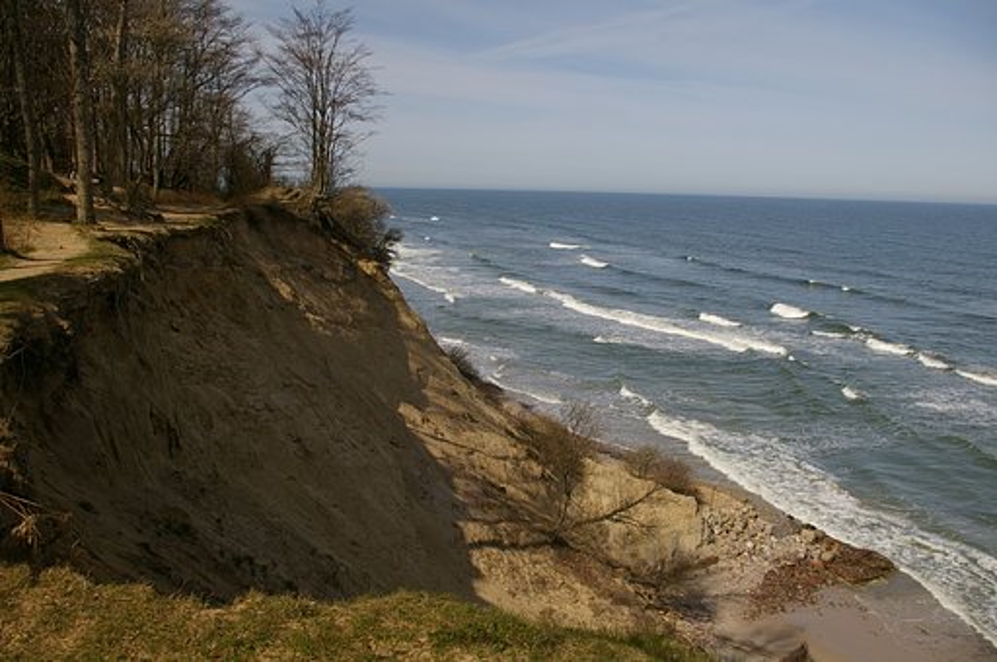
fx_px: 871
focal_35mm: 32
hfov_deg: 59.6
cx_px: 498
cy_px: 331
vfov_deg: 41.6
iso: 200
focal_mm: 21
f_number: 8
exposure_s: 1/350
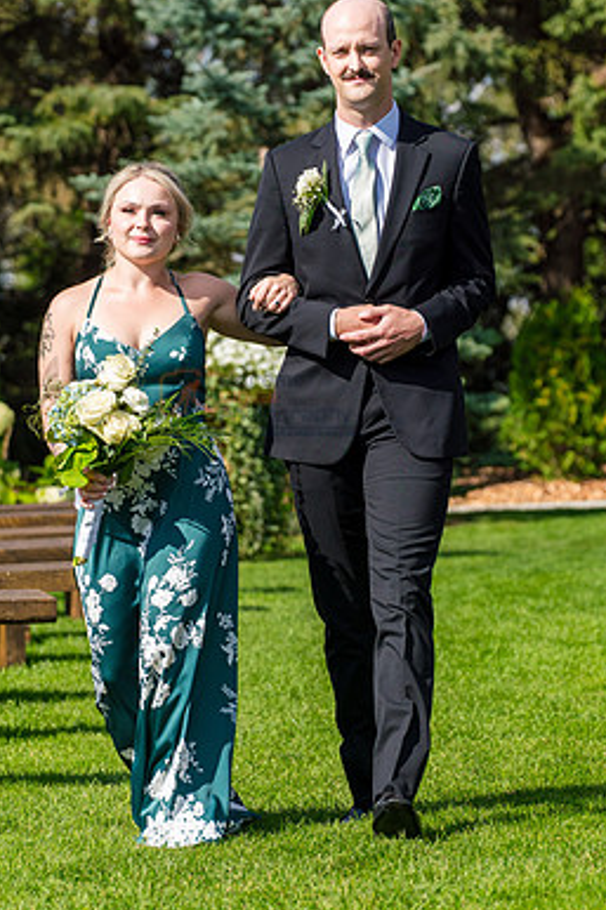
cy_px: 401
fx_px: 4549
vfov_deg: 11.4
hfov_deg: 7.6
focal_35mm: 180
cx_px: 198
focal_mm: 103
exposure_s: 1/3200
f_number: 4
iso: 400
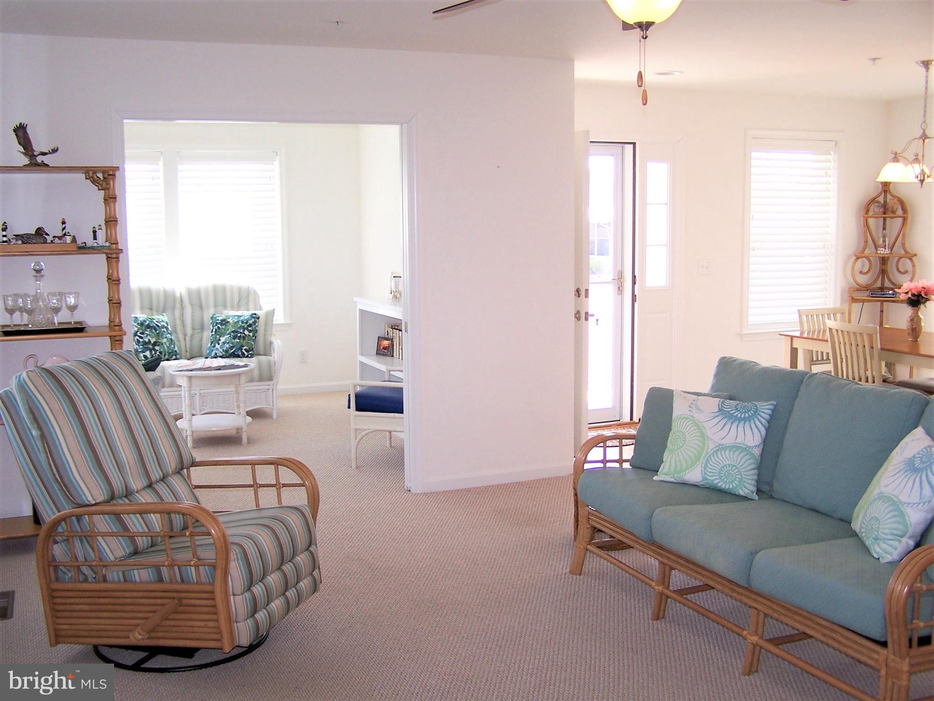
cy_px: 350
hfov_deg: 49.0
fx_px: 1025
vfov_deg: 37.7
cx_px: 467
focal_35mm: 38
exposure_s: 1/60
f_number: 2.8
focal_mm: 6.3
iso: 80
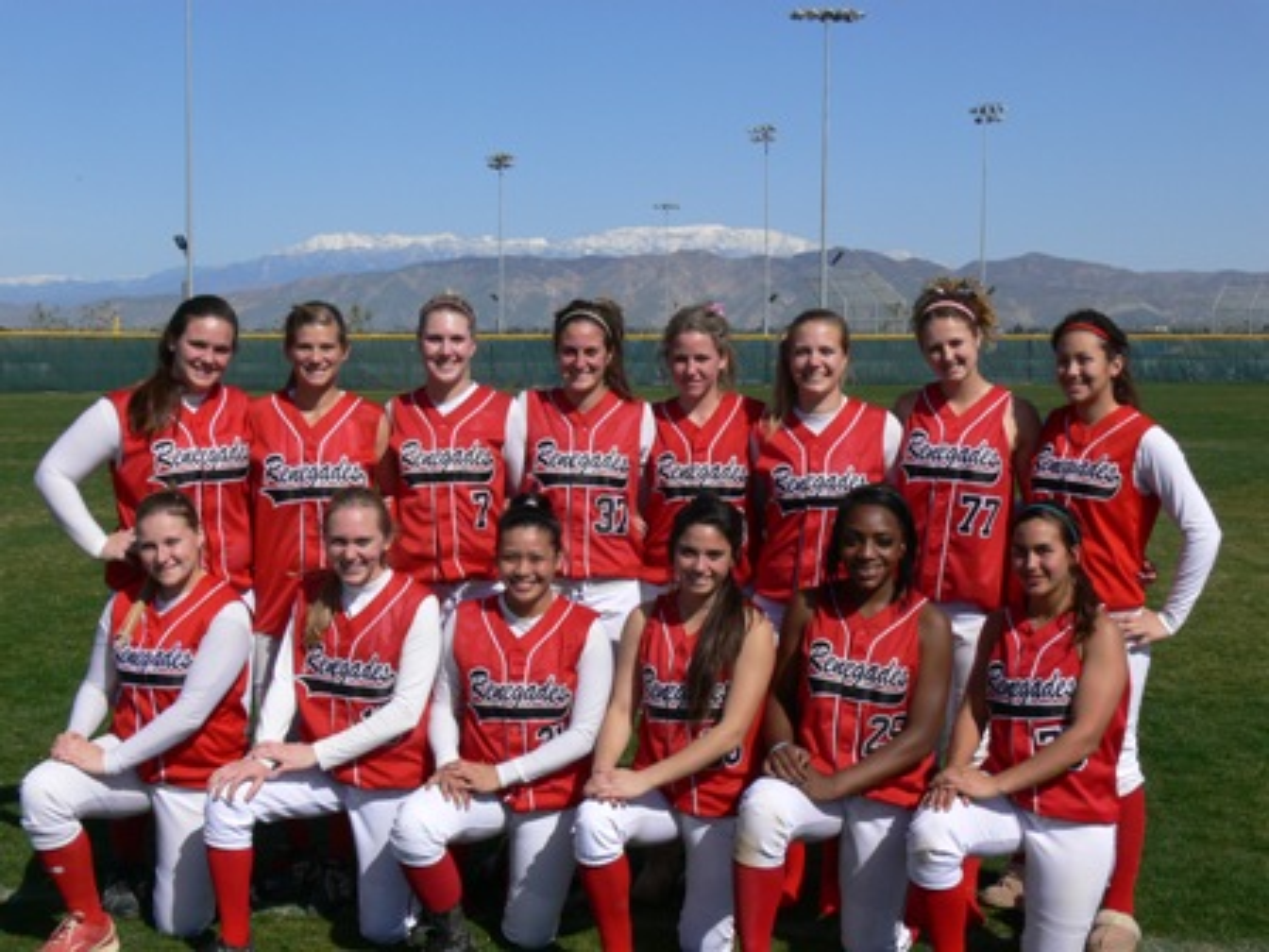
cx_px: 634
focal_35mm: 49
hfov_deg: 38.9
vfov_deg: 29.7
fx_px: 1796
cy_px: 476
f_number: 5.6
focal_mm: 10.3
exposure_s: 1/1000
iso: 100
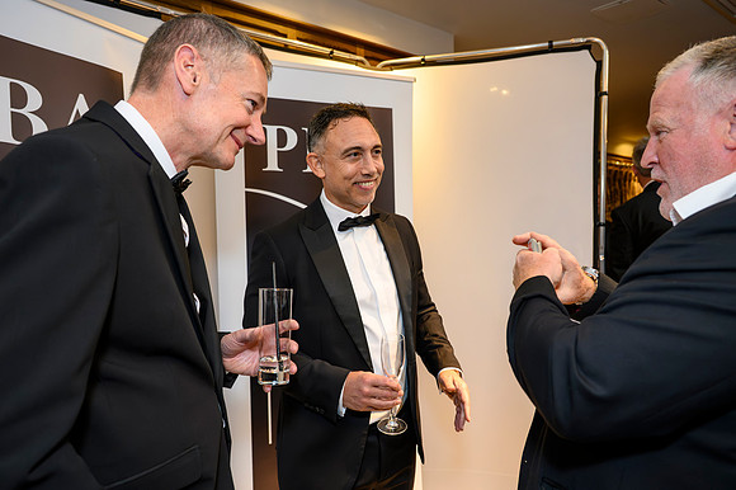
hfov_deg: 73.8
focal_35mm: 24
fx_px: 490
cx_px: 368
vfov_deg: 53.1
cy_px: 245
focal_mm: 24
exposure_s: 1/125
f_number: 4
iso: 2800
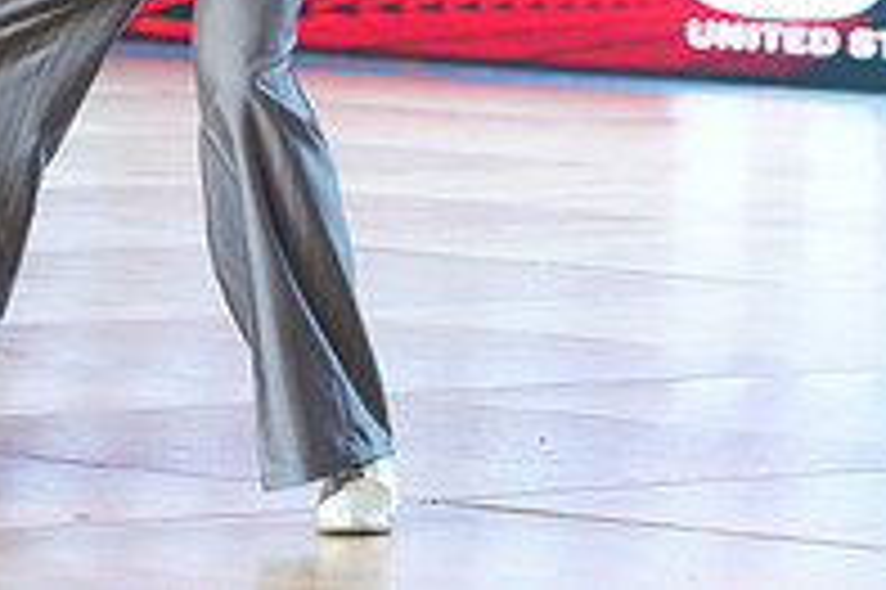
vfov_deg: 3.3
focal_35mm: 413
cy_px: -277
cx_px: -9
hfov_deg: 5.0
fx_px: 10156
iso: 2500
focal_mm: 140
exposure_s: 1/640
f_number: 4
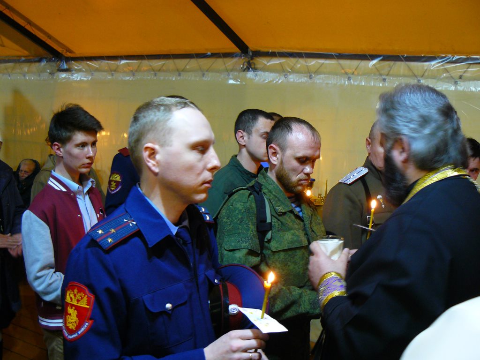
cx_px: 240
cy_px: 180
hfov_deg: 51.4
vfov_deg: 39.7
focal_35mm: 36
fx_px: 499
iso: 200
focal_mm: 6
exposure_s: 1/5
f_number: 2.8
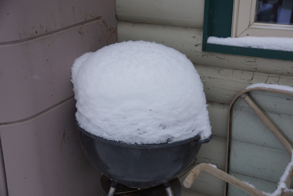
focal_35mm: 52
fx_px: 427
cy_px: 98
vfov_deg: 25.8
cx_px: 146
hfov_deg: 37.9
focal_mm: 35
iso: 100
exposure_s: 1/80
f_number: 4.5
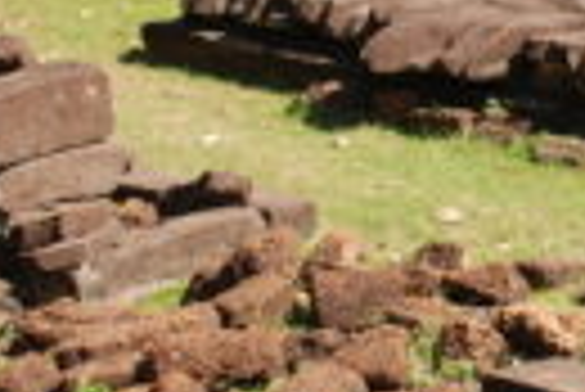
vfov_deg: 10.0
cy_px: 169
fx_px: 2245
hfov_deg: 13.9
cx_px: 882
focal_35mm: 138
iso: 100
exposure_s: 1/160
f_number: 6.3
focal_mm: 24
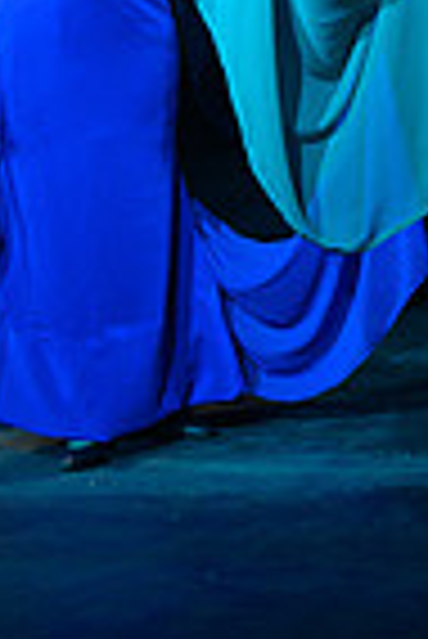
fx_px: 3949
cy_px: -86
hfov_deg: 6.2
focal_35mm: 222
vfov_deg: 9.2
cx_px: 401
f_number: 3.5
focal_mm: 70
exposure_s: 1/160
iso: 1250
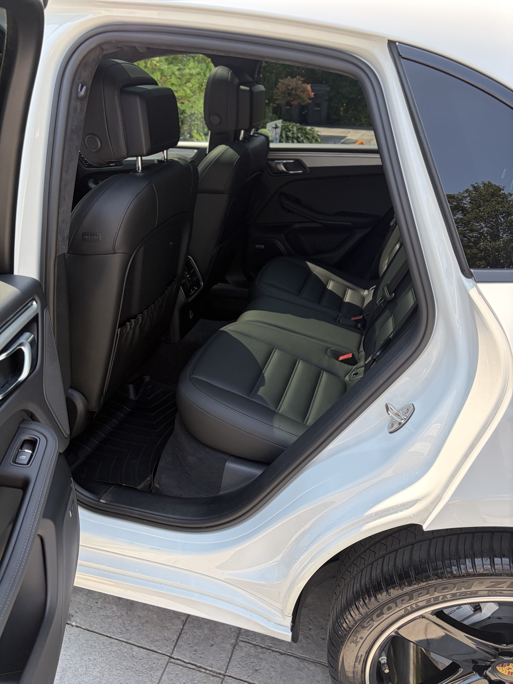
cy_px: 342
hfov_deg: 53.1
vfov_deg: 67.3
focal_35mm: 26
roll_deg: +1.2
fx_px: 514
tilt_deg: -28.9
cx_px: 256
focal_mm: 5.96
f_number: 1.6
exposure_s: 1/462
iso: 64
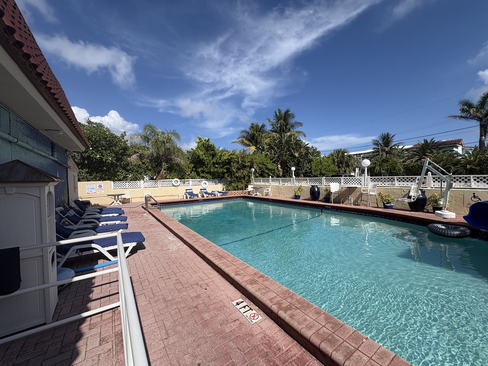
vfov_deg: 85.7
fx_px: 197
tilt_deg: -2.0
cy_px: 183
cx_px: 244
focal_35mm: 14
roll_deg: +1.5
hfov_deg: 102.1
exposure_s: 1/2674
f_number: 2.2
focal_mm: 2.22
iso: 50
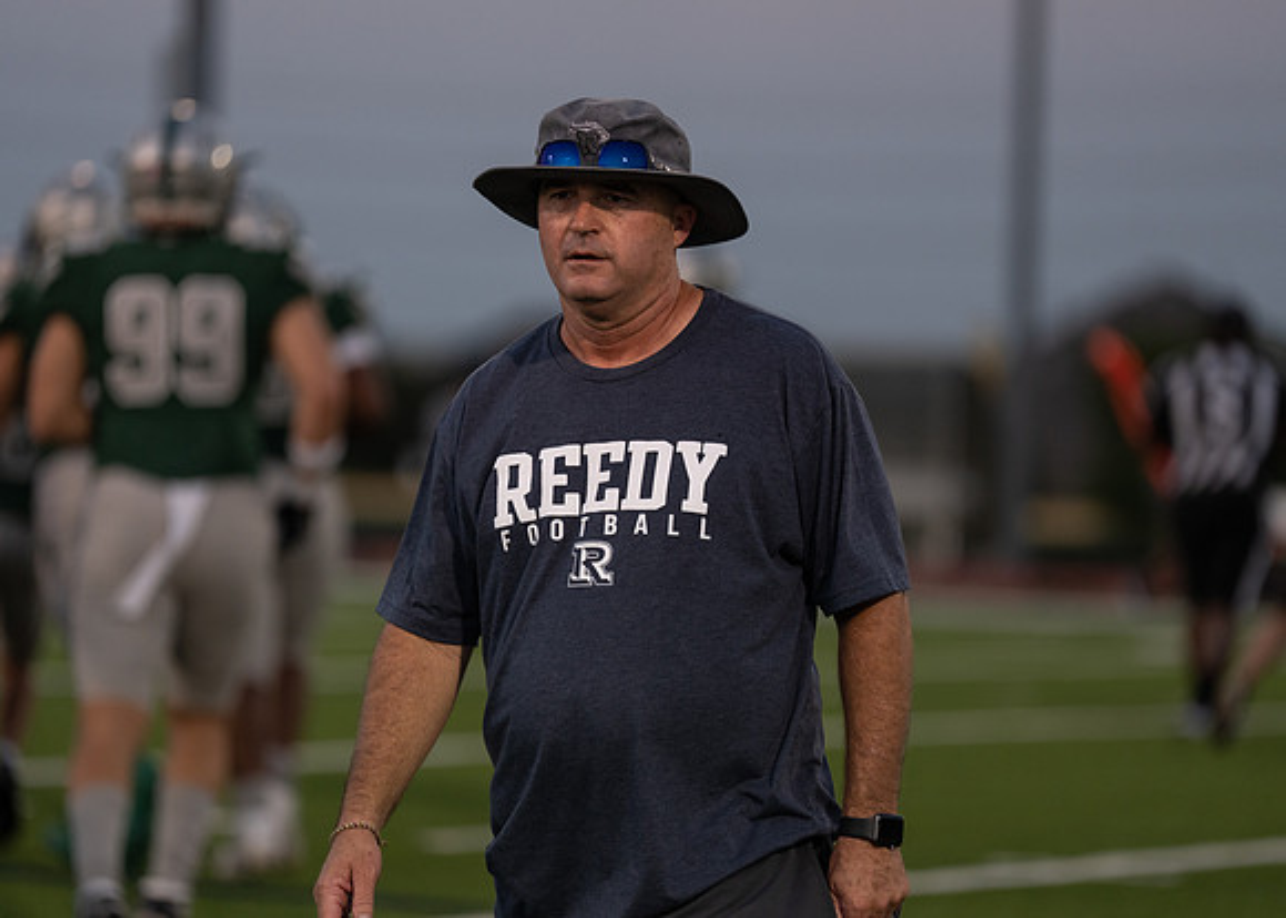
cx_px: 643
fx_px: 7652
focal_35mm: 210
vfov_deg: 6.9
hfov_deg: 9.6
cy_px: 459
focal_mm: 200
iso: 1000
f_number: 2.8
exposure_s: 1/1000
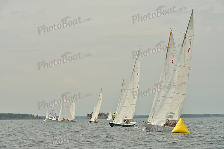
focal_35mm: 70
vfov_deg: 19.5
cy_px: 74
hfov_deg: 28.8
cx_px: 112
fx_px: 436
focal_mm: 70
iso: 200
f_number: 9
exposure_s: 1/800
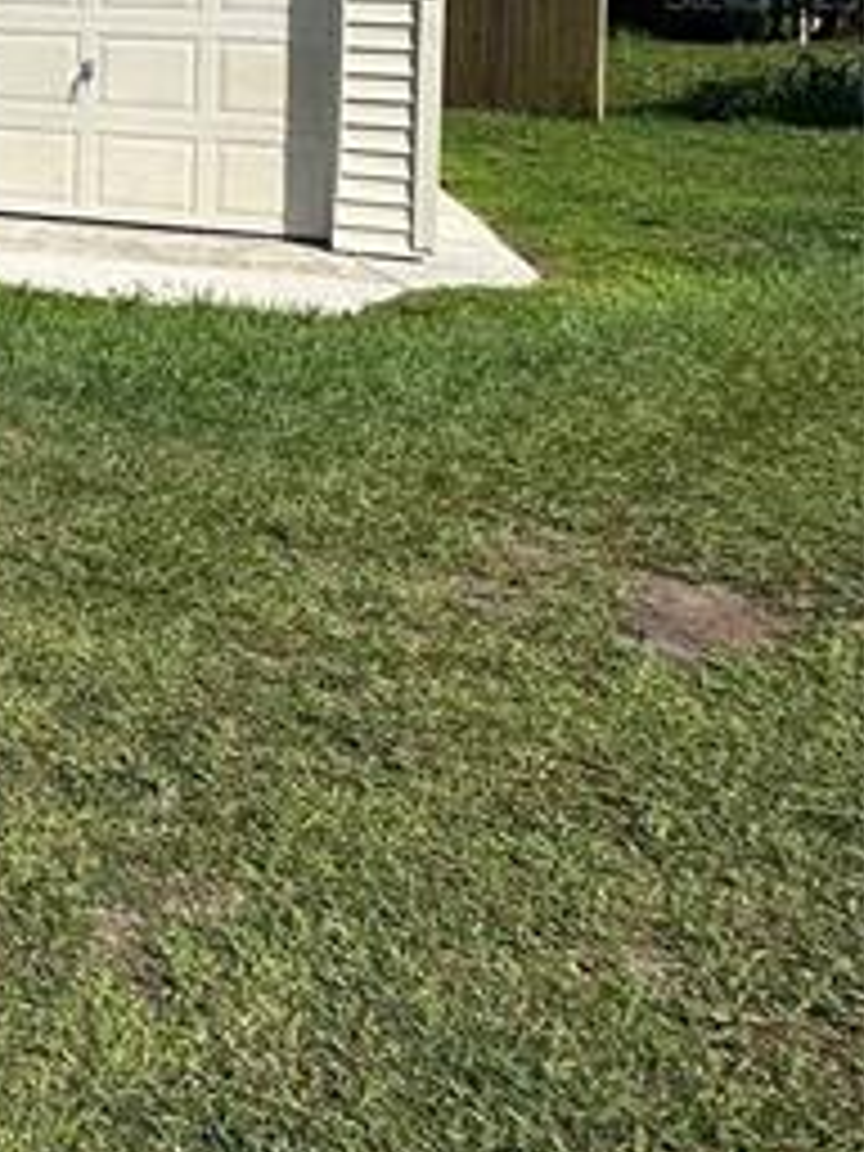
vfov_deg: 39.3
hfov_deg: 25.7
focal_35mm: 42
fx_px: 1398
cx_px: -428
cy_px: -9
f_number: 2.2
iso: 50
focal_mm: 2.22
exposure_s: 1/3040
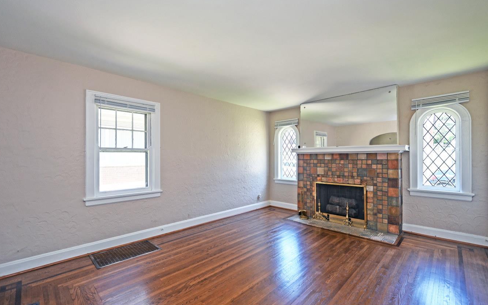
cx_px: 233
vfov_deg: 71.2
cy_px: 157
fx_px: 213
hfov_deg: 97.8
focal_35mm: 16
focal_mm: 14
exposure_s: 1/60
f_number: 4
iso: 320
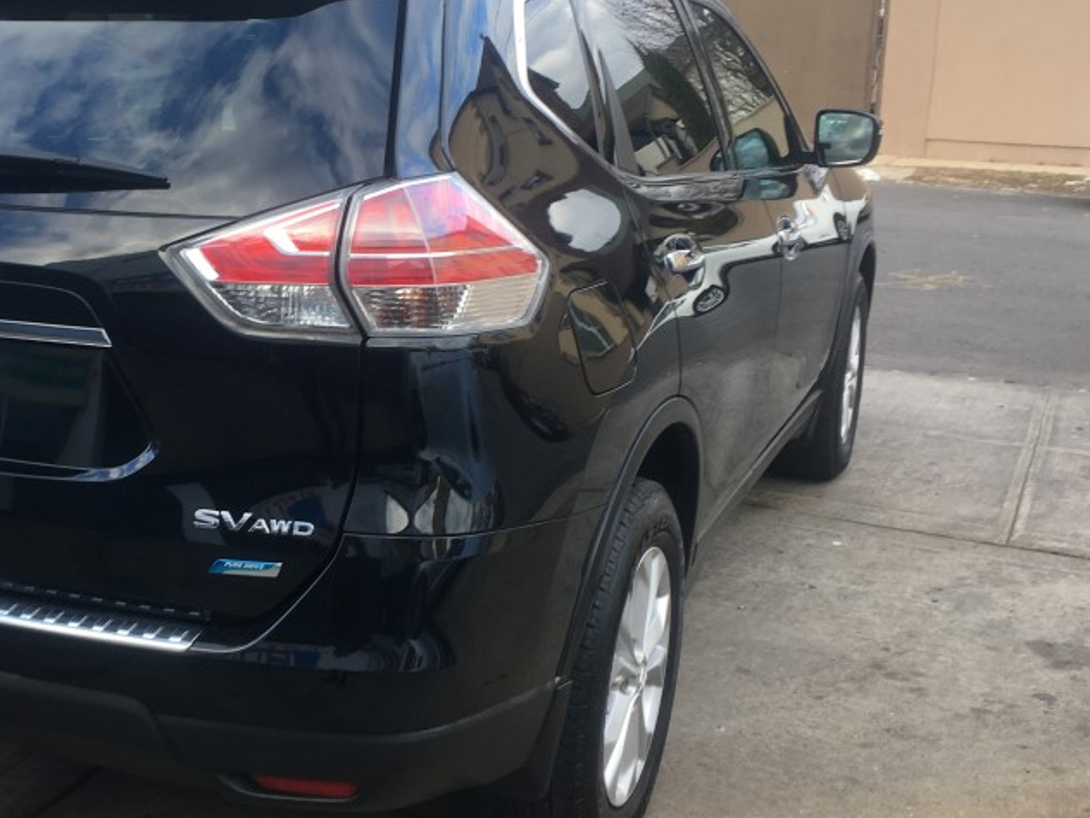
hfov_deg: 39.4
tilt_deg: -13.7
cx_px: 281
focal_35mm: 47
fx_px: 1480
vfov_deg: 30.9
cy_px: 393
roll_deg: +2.0
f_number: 2.2
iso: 25
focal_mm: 4.15
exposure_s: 1/179
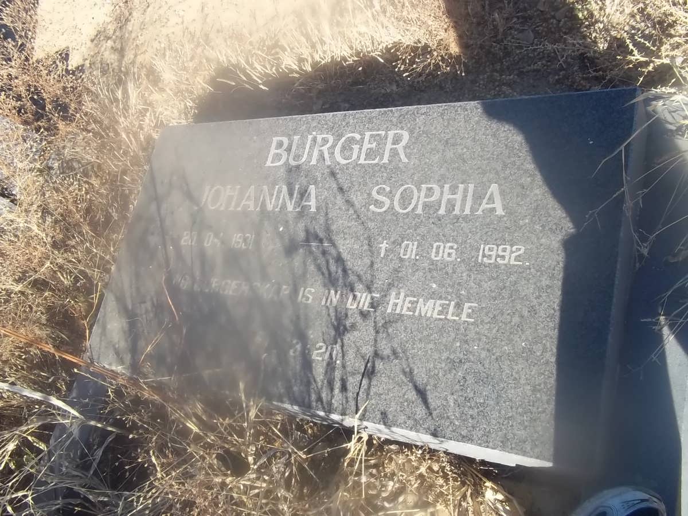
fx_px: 636
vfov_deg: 44.2
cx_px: 344
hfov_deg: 56.8
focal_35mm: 32
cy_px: 258
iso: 80
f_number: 5.5
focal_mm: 5.7
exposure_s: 1/160
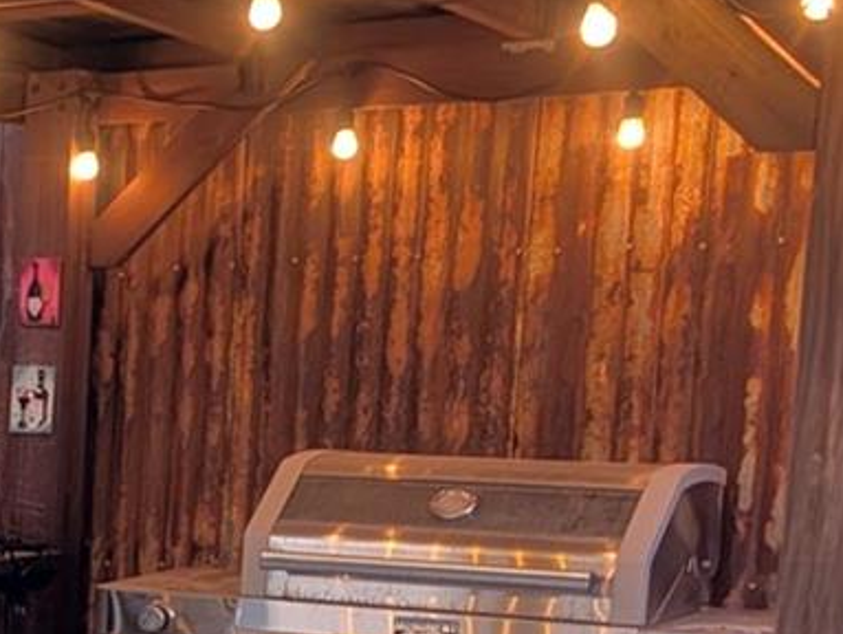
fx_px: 2438
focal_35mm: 100
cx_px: -795
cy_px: 748
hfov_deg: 15.8
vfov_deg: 14.4
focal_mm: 6.9
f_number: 1.68
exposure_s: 1/24
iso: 174
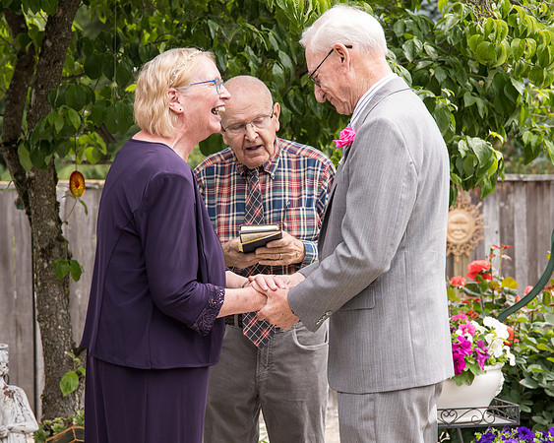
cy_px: 276
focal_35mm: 98
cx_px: 277
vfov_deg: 15.6
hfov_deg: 19.5
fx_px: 1609
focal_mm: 70
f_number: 5
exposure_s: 1/500
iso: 400
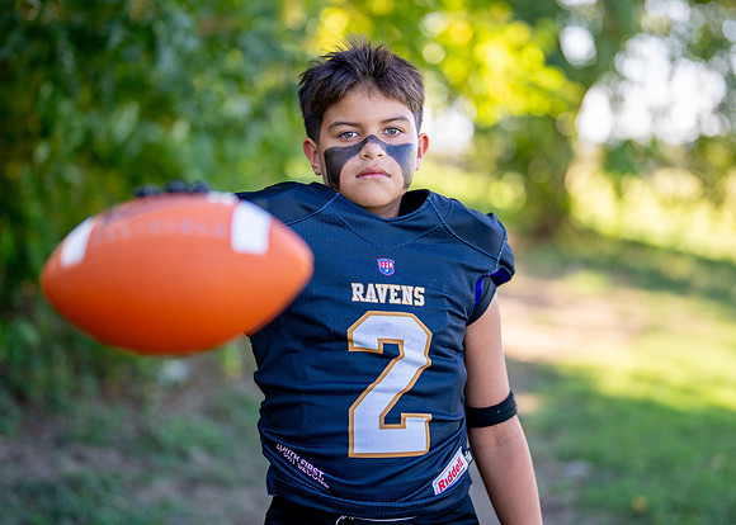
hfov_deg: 30.9
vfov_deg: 22.3
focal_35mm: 64
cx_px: 397
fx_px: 1330
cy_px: 236
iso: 100
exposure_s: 1/1000
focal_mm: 50
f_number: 1.2
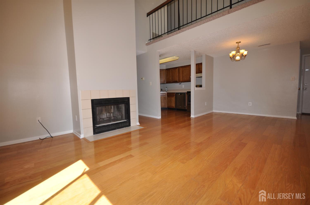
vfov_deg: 77.1
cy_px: 102
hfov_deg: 100.5
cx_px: 155
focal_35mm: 15
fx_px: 129
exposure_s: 1/125
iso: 220
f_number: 5.6
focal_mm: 10
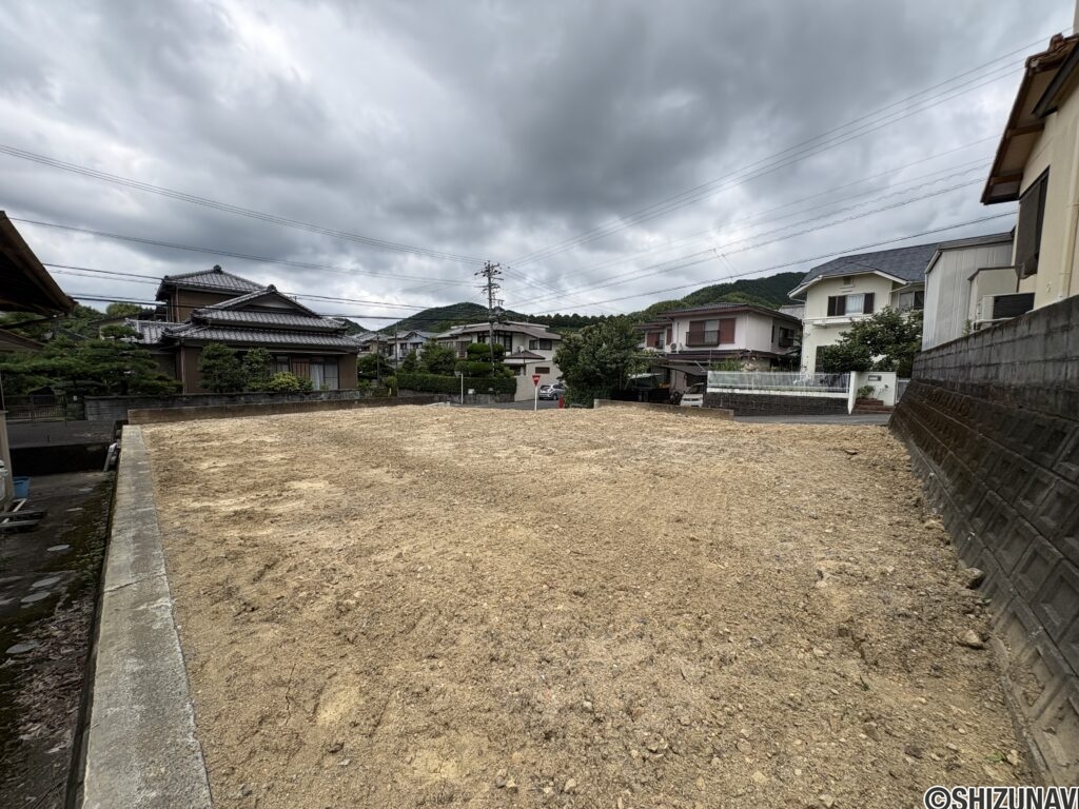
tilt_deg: -3.5
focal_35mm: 14
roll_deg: +0.3
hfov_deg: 102.1
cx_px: 540
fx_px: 436
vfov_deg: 85.7
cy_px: 404
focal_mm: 2.22
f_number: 2.2
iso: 50
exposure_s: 1/2028
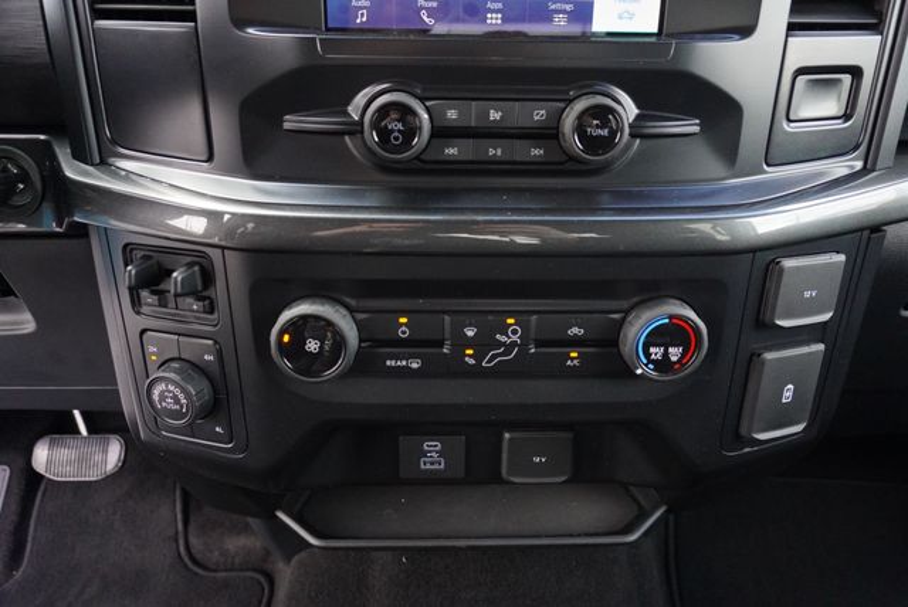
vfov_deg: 53.2
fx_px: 606
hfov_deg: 73.7
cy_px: 304
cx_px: 454
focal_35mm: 24
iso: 3200
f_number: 4
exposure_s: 1/800
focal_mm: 16
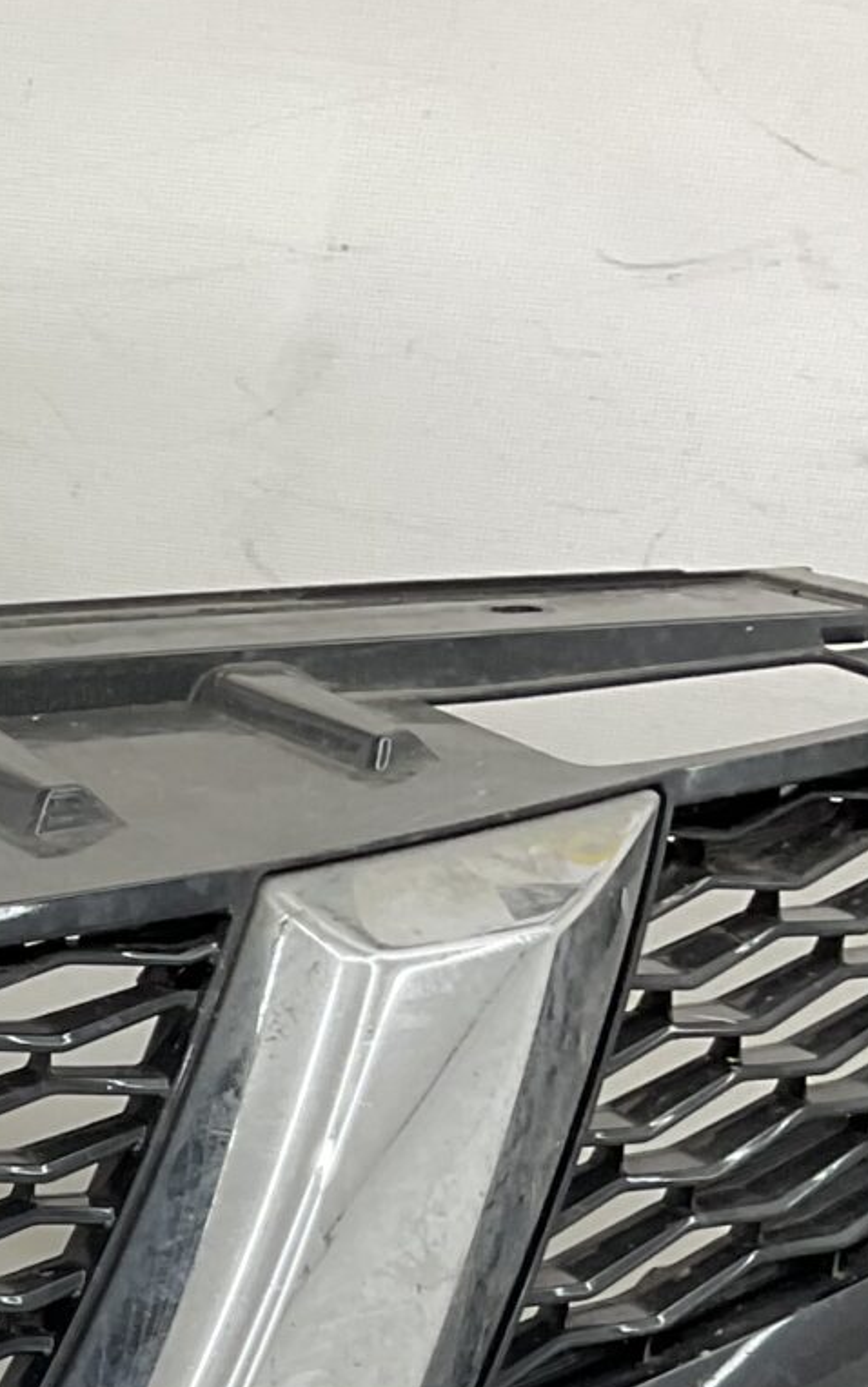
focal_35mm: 103
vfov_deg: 19.2
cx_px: -939
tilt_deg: -36.8
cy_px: 1616
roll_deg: -3.5
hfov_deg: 11.3
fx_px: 3896
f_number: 1.8
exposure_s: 1/100
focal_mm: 3
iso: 25
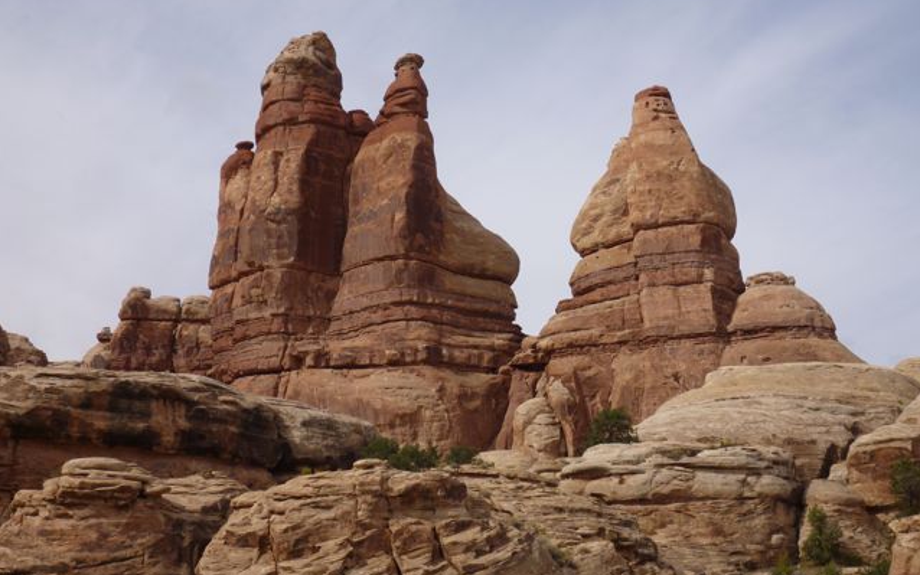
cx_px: 460
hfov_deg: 40.3
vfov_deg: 25.8
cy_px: 307
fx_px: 1254
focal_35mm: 50
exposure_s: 1/640
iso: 80
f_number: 4.5
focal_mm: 8.4
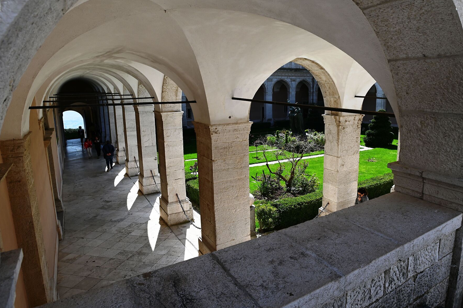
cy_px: 138
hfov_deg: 75.6
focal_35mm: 23
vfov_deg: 54.9
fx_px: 296
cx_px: 268
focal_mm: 17
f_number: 5.6
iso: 100
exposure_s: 1/320
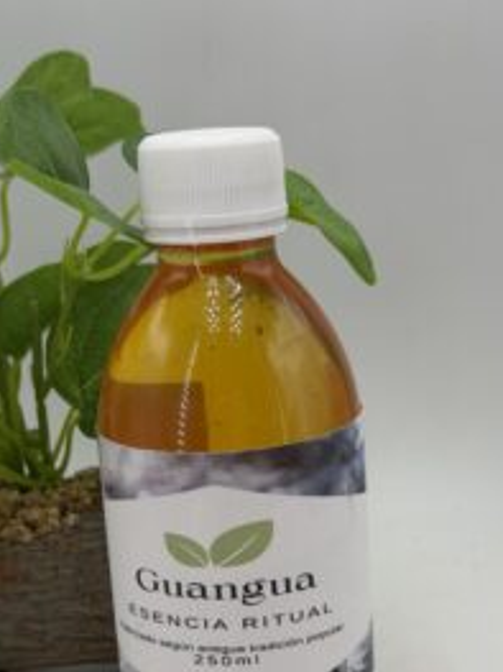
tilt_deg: -16.5
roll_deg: +1.9
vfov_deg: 26.4
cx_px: 258
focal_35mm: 73
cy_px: 491
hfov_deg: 20.1
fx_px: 1415
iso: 64
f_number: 1.78
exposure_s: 1/2088
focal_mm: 6.76
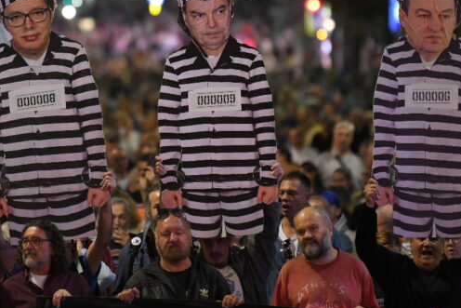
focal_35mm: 413
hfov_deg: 5.0
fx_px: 5290
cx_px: 178
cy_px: 43
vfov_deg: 3.3
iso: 6400
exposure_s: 1/125
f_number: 2.8
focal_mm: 200
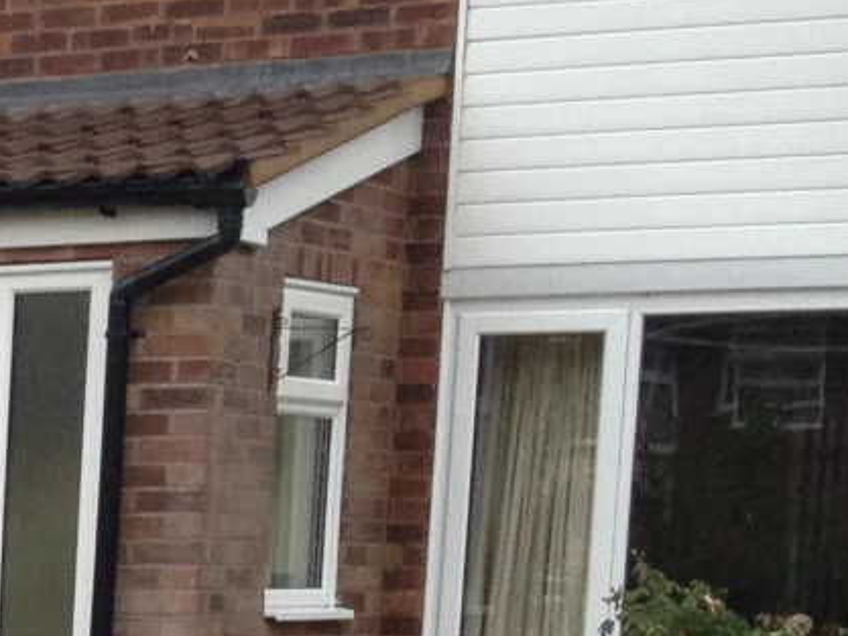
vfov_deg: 8.8
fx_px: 3945
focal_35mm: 161
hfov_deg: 11.4
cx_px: -687
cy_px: 1148
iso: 100
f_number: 2.4
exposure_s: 1/120
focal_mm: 4.28
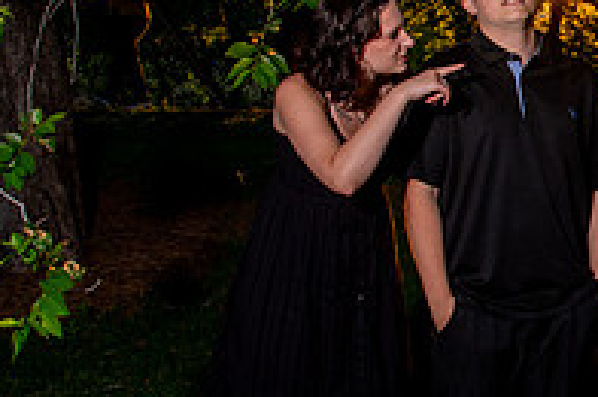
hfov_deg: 22.1
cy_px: 158
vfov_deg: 15.7
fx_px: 1444
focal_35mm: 87
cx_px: 665
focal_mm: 24
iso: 800
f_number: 9
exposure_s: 1/160
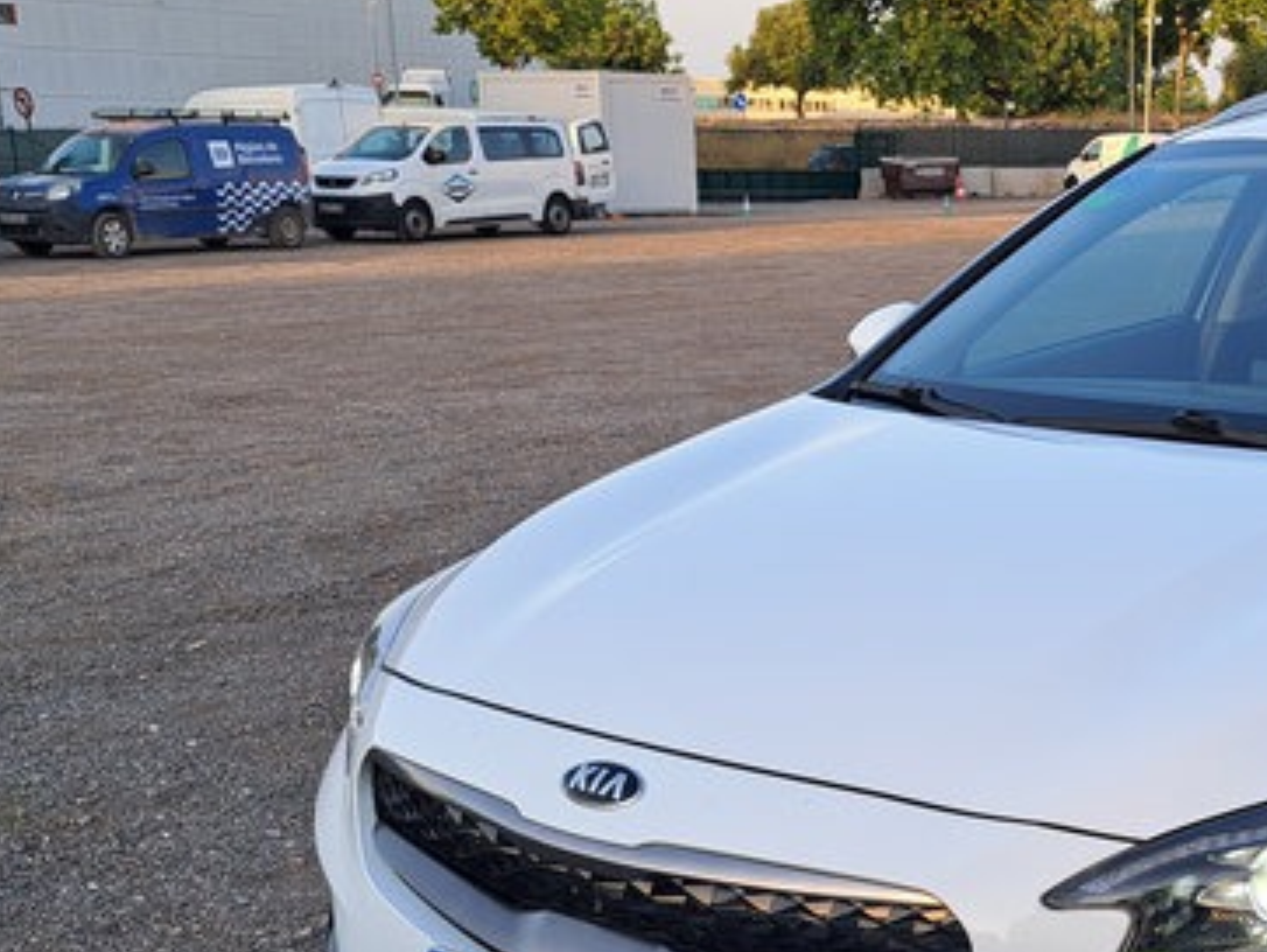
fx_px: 1941
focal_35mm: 53
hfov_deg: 34.9
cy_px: 802
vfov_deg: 26.9
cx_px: 1032
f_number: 1.8
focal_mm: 5.23
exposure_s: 1/115
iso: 50
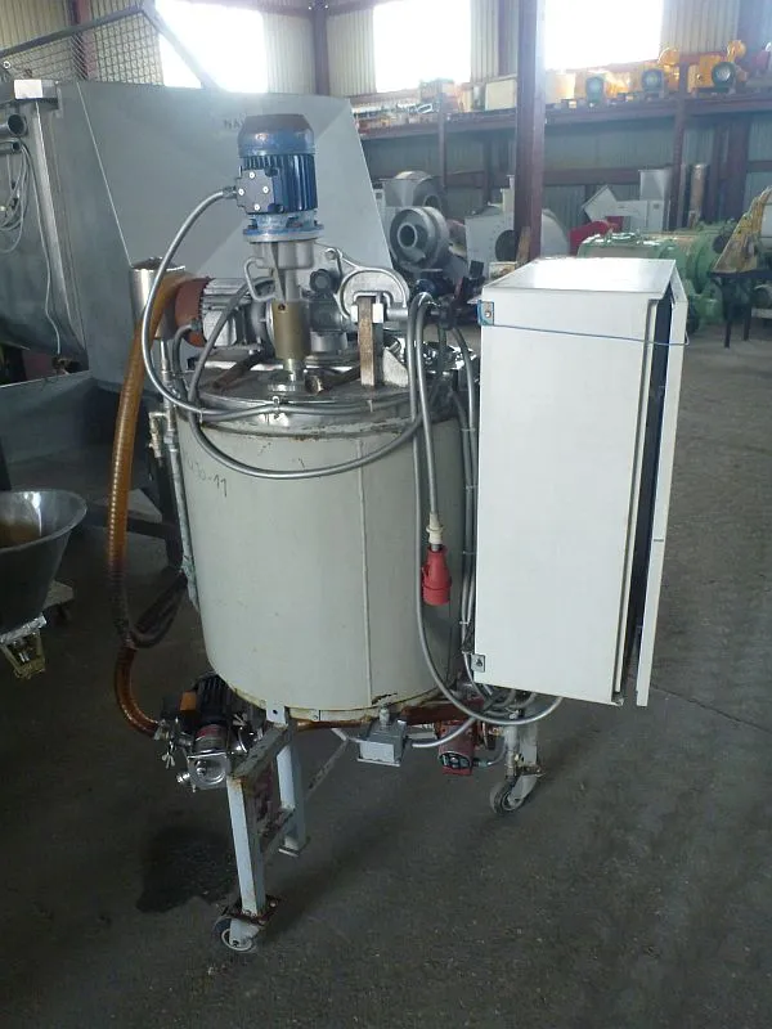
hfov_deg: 49.7
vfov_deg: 63.4
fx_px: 833
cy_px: 514
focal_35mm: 28
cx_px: 386
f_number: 3.3
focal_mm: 4.9
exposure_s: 1/40
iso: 400
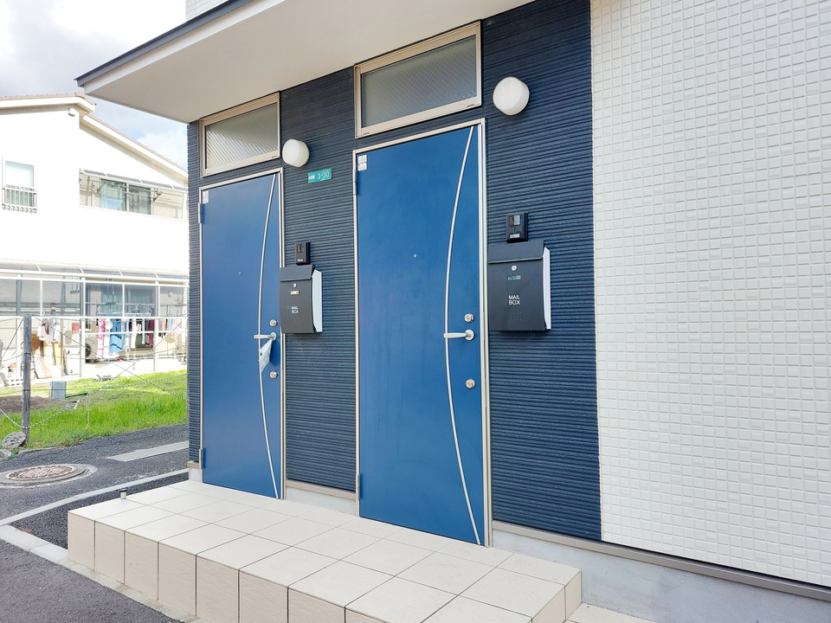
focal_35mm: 24
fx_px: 576
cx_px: 416
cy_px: 312
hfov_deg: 71.6
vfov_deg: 56.8
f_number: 1.8
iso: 25
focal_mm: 5.23
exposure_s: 1/156
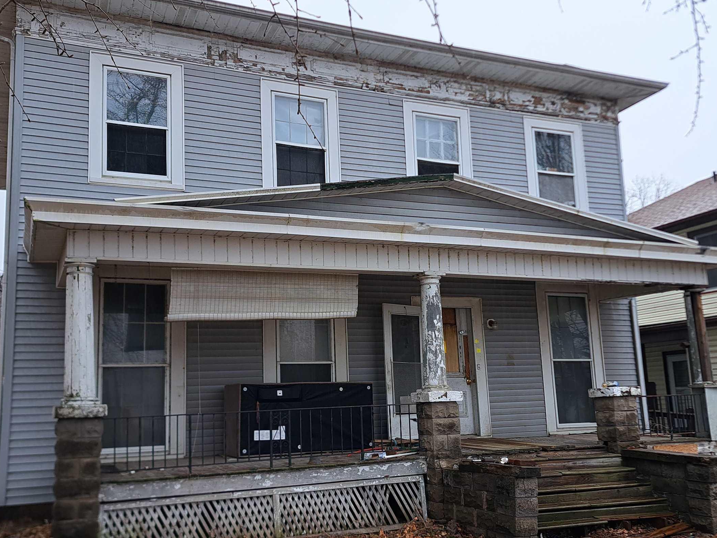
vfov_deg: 40.7
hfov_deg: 52.6
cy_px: 288
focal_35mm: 35
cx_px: 330
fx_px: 725
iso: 50
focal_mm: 5.23
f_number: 1.8
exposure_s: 1/120
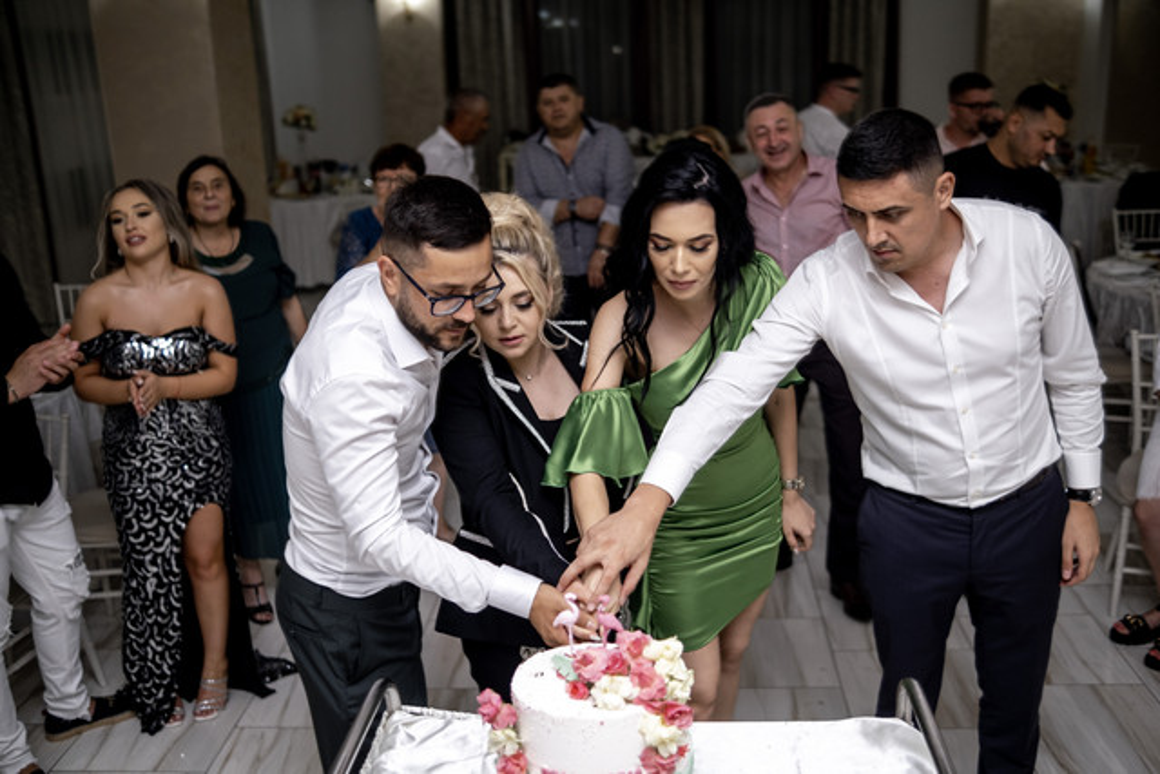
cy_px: 387
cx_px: 580
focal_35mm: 35
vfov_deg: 37.9
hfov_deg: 54.4
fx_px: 1128
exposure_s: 1/160
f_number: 1.6
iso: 640
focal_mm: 23
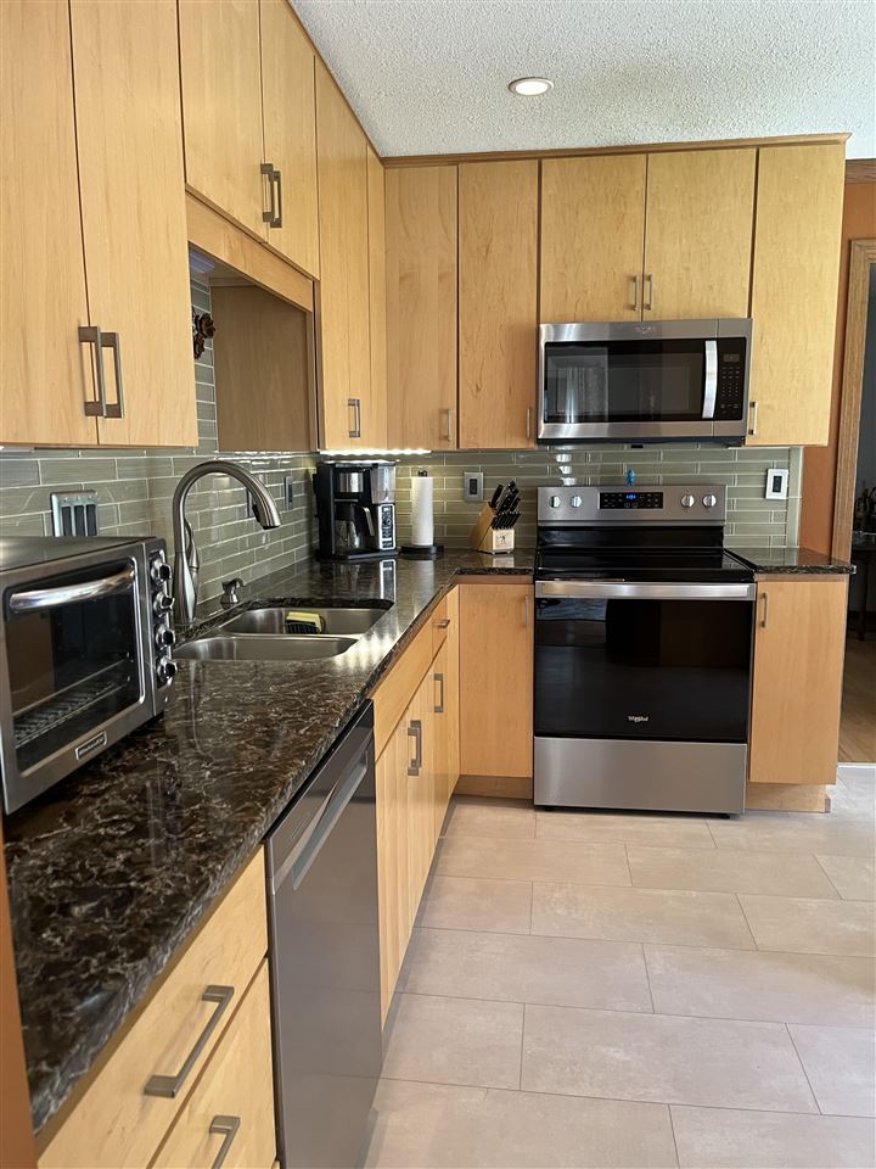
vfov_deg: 67.3
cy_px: 584
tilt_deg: -10.6
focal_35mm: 26
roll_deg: +2.2
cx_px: 438
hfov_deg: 53.1
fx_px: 877
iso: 100
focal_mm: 5.1
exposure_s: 1/60
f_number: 1.6
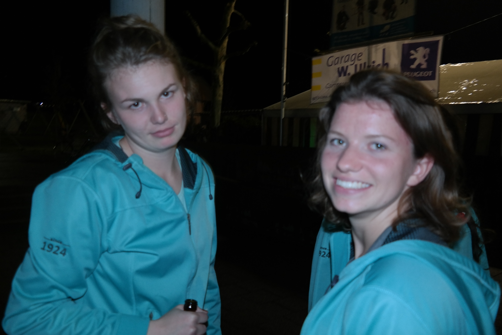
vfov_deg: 44.9
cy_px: 168
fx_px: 404
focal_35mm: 29
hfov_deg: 63.7
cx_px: 251
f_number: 3.5
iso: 400
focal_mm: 19
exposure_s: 1/40
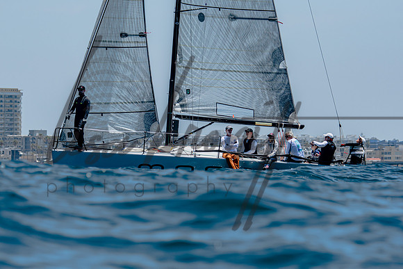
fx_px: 3861
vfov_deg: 4.0
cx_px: 216
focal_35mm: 345
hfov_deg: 6.0
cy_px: 141
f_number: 5.3
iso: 200
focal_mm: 210
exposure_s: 1/1600
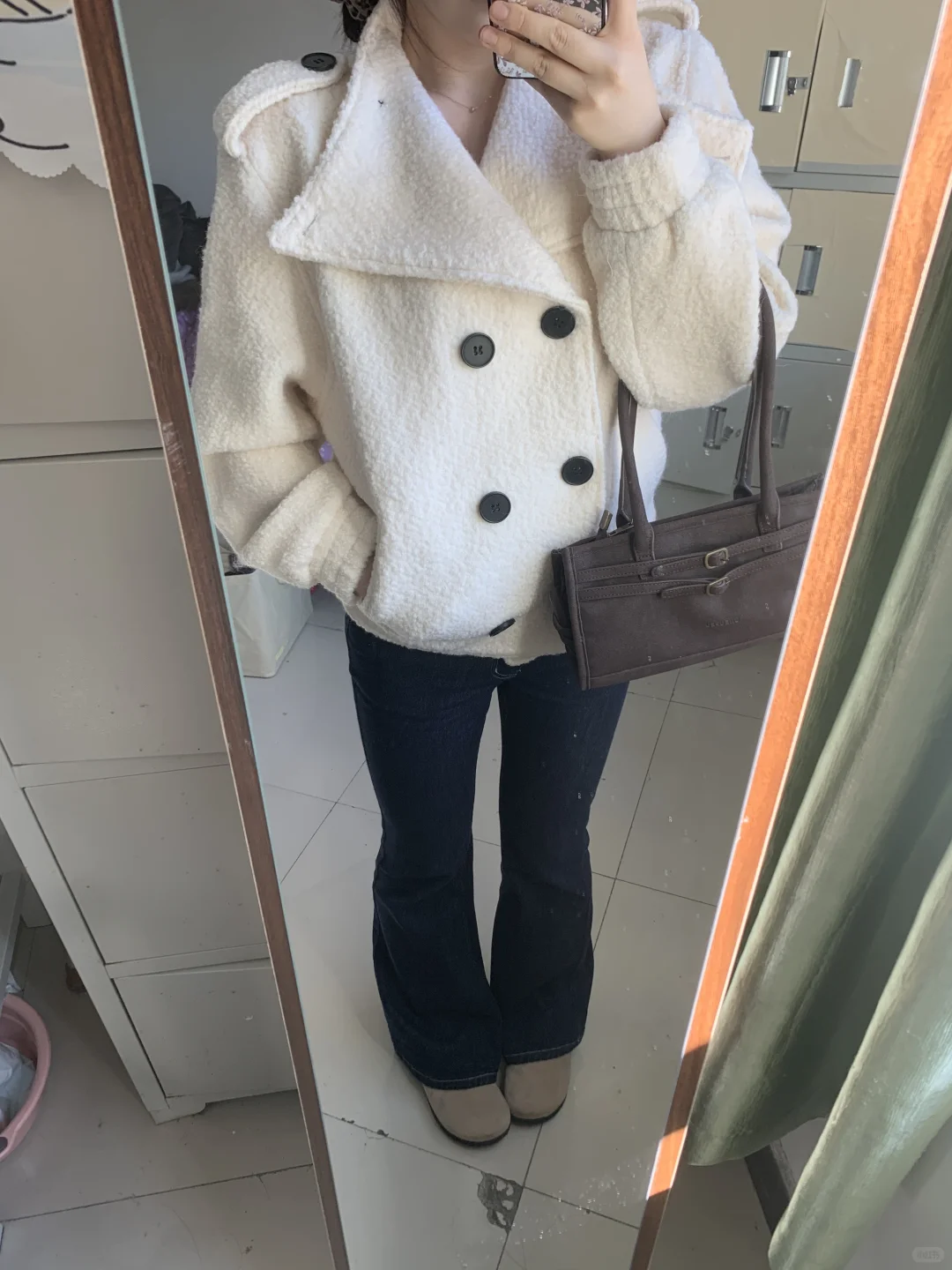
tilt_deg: -41.6
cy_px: 635
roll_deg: -0.5
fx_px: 953
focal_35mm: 26
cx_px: 476
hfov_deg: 53.1
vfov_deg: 67.3
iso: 40
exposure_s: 1/122
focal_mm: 4.25
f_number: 1.8
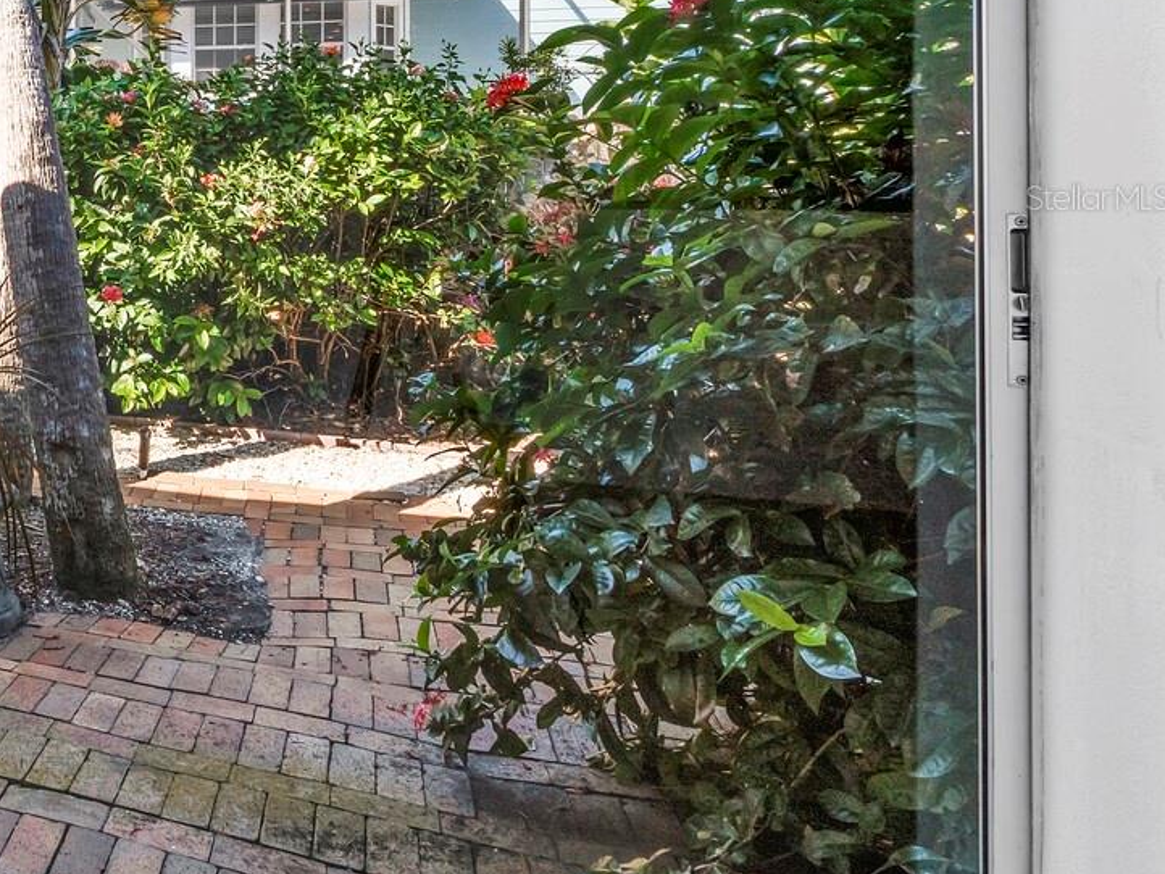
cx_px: -111
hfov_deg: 44.6
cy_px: 197
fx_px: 1044
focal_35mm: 31
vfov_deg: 43.7
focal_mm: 7
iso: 200
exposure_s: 1/8
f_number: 11
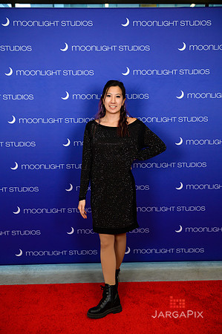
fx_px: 352
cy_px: 167
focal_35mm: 38
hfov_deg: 35.0
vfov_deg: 50.7
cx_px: 111
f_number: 5
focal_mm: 38
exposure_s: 1/320
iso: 1000
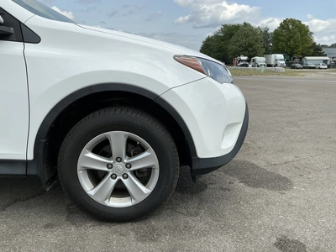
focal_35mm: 28
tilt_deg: -11.0
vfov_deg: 49.7
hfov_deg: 63.4
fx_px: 272
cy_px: 126
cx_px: 168
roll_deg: -0.3
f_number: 1.8
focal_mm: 3
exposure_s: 1/2538
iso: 25
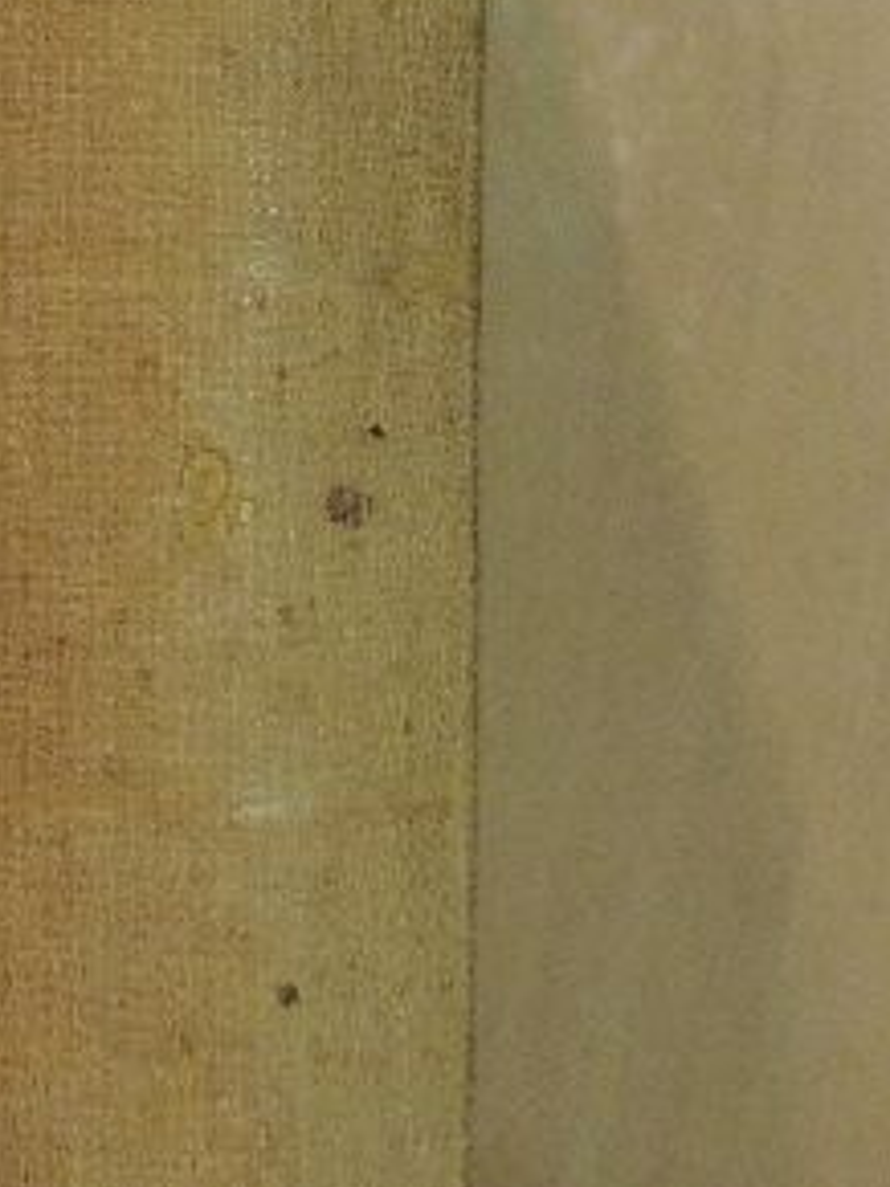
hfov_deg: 12.1
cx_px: -78
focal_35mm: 121
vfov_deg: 16.0
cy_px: 8
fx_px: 4151
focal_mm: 9.8
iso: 1400
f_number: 3.7
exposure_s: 1/100
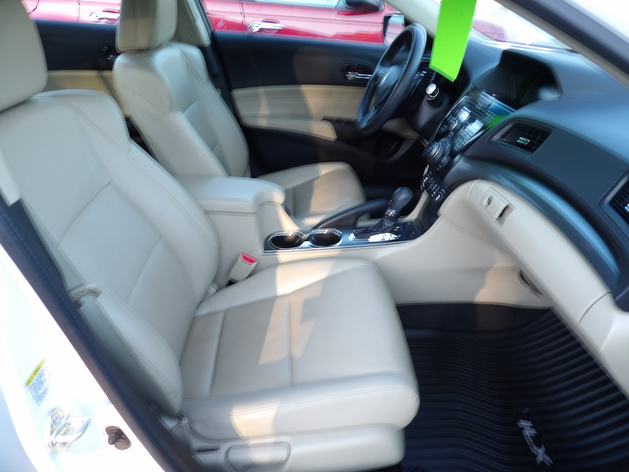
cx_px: 314
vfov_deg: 56.8
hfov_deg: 71.6
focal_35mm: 24
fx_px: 436
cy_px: 236
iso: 100
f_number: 3.2
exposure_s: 1/34
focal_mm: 4.3
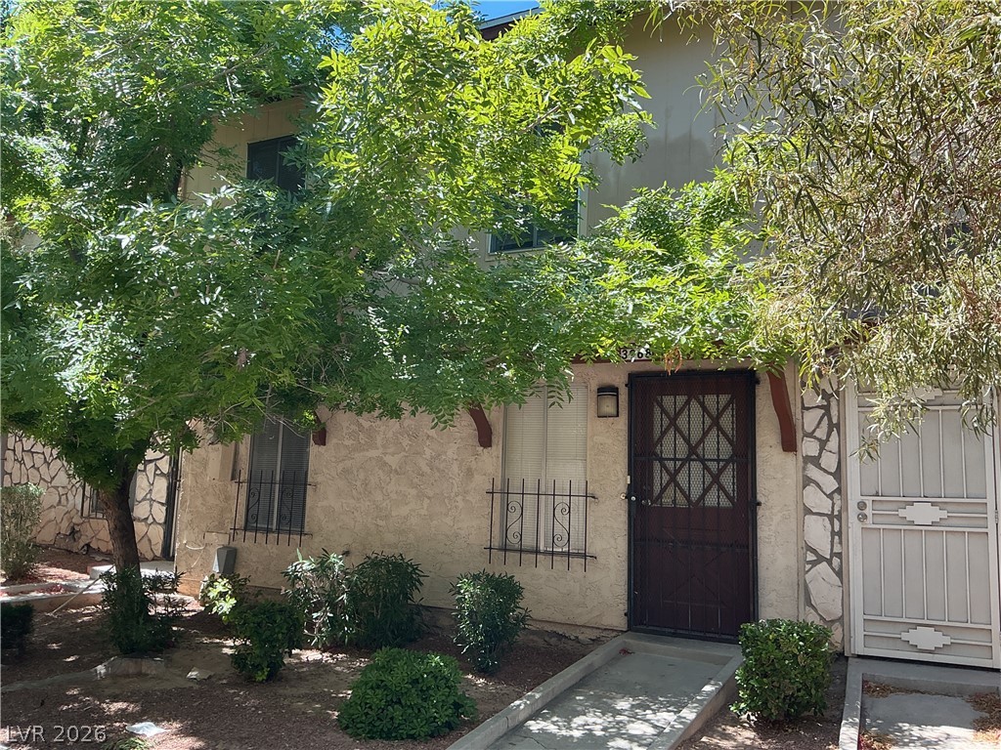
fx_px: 839
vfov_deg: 48.2
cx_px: 500
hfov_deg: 61.7
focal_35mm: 29
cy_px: 375
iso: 25
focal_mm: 3
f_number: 1.8
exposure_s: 1/316
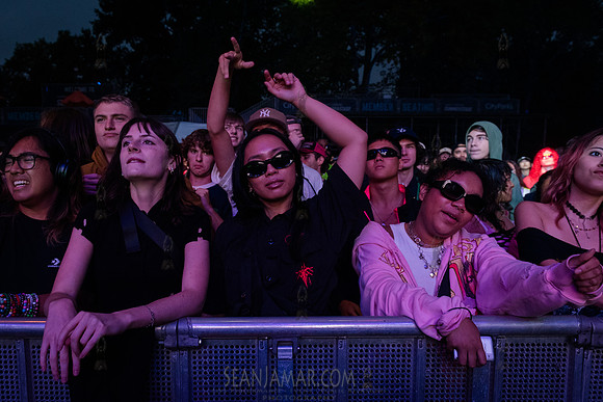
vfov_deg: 47.8
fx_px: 454
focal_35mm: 27
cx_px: 267
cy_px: 217
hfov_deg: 67.0
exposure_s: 1/400
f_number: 4.5
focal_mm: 24
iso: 5000
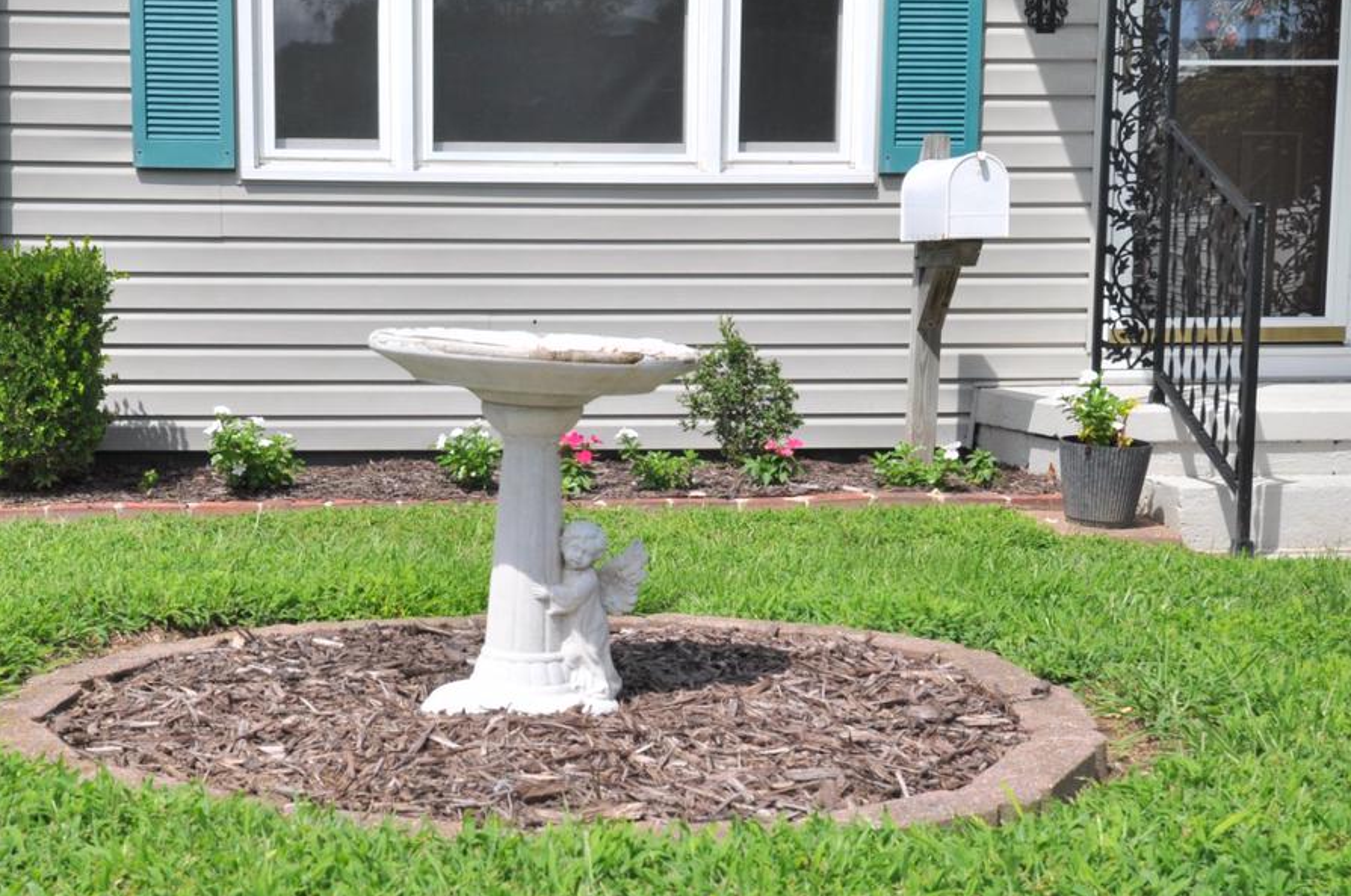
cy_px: 592
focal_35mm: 58
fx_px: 2173
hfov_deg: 34.4
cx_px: 553
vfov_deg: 23.2
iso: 200
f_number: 10
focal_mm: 24
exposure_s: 1/400
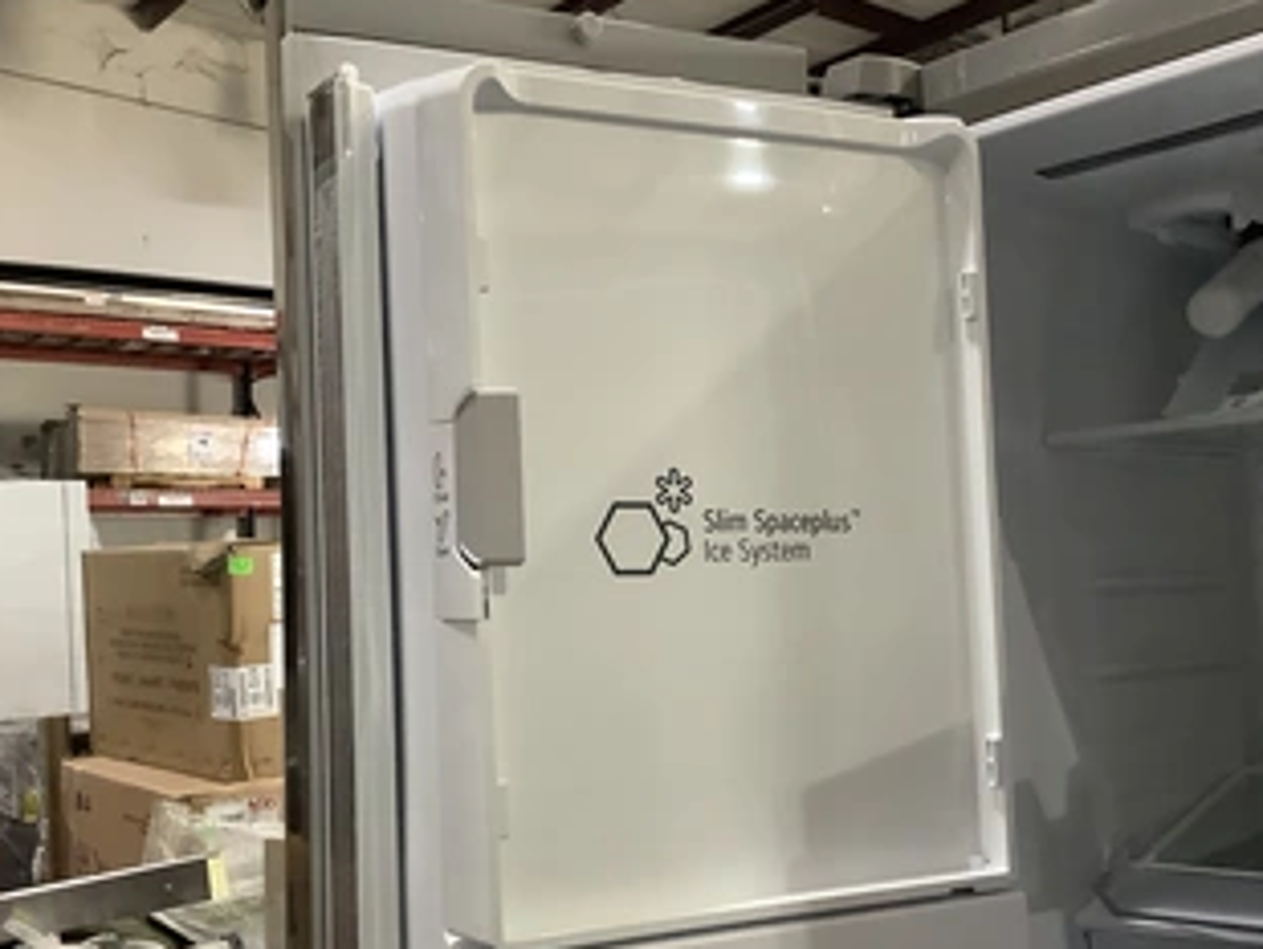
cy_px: 525
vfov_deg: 36.0
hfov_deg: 46.7
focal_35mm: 40
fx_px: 1461
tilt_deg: +3.5
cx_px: 574
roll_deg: +1.5
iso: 250
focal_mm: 3.3
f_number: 2.4
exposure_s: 1/40
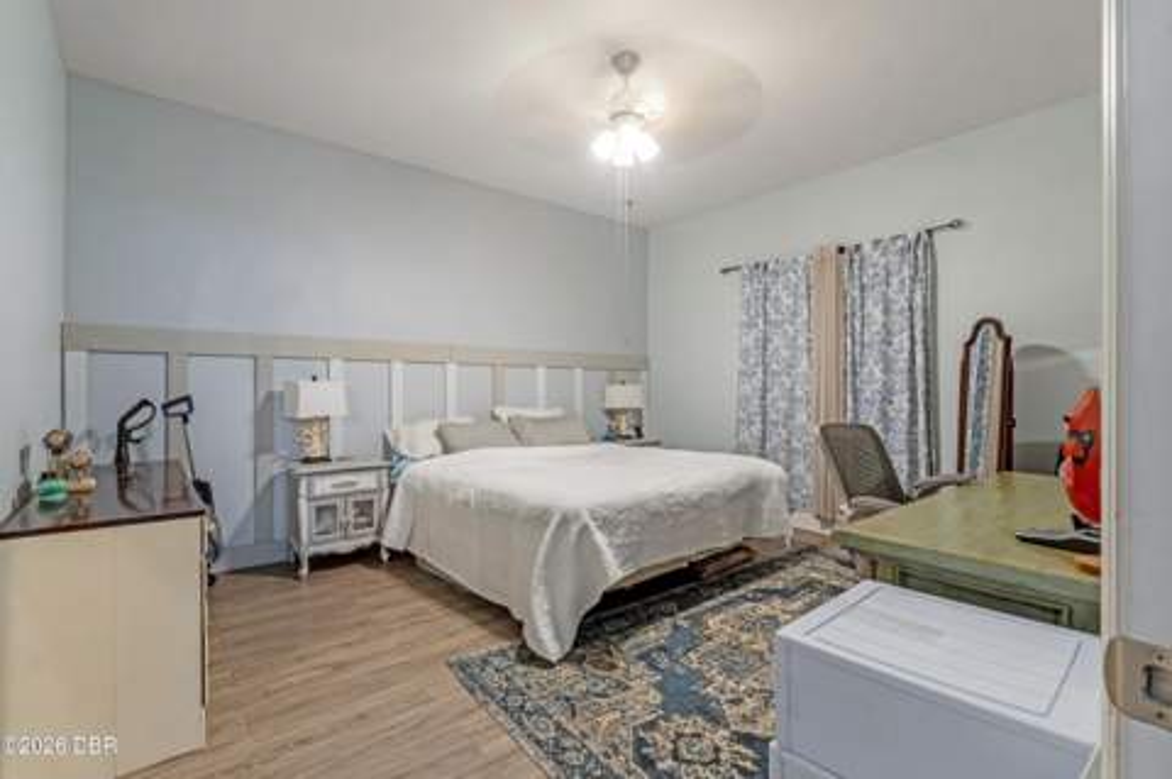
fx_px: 537
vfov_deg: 71.9
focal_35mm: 16
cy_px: 390
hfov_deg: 95.0
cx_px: 586
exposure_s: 1/40
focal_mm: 11
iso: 320
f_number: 9
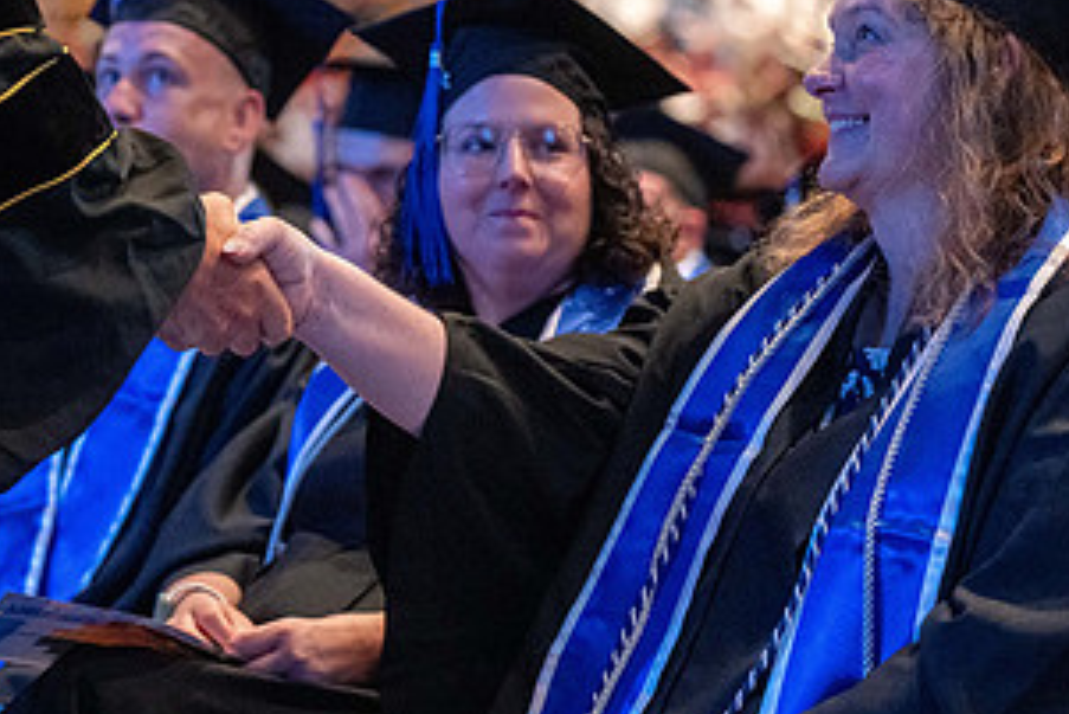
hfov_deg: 15.1
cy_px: 147
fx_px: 4010
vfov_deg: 10.1
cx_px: 302
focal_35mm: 135
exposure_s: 1/125
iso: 6400
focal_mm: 70
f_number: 2.8
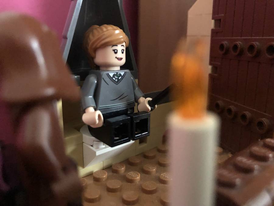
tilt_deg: -10.2
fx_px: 222
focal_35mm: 28
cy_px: 103
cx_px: 137
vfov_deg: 49.7
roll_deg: +0.0
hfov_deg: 63.4
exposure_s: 1/4
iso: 250
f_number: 1.8
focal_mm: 3.99
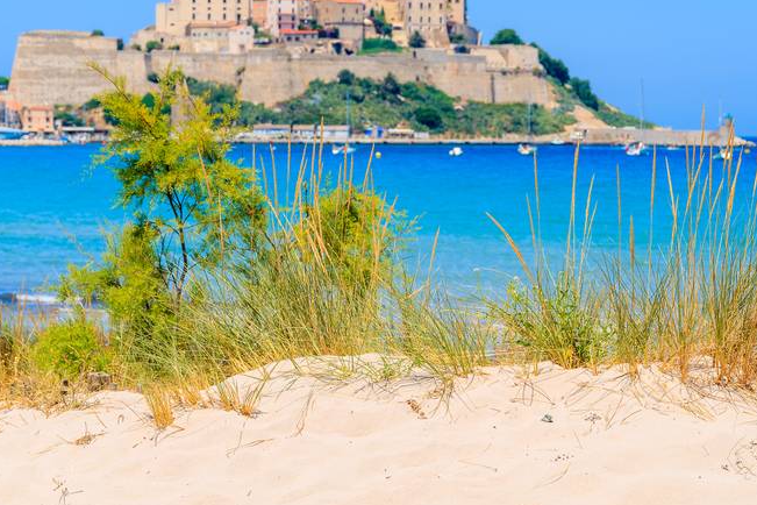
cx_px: 440
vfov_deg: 11.6
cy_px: 203
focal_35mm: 118
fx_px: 2481
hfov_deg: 17.3
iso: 100
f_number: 8
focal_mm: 75
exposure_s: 1/250
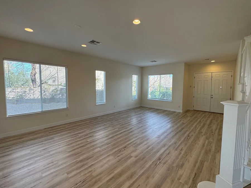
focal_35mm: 16
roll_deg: -0.8
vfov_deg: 78.1
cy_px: 93
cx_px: 129
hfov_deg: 94.5
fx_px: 116
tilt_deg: -4.0
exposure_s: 1/120
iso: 100
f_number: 2.2
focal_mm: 2.22
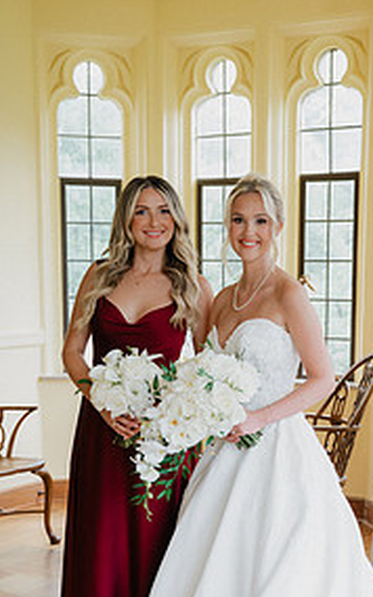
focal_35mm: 66
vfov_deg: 30.5
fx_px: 1074
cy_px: 459
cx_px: 247
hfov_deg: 19.6
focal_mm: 41
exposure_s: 1/200
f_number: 3.5
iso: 1000
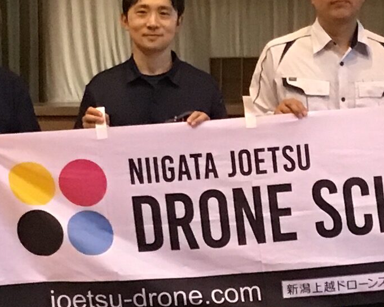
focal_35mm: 145
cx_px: 293
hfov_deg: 13.2
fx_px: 1648
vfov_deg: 10.6
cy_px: 210
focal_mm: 3.3
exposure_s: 1/33
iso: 250
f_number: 2.4
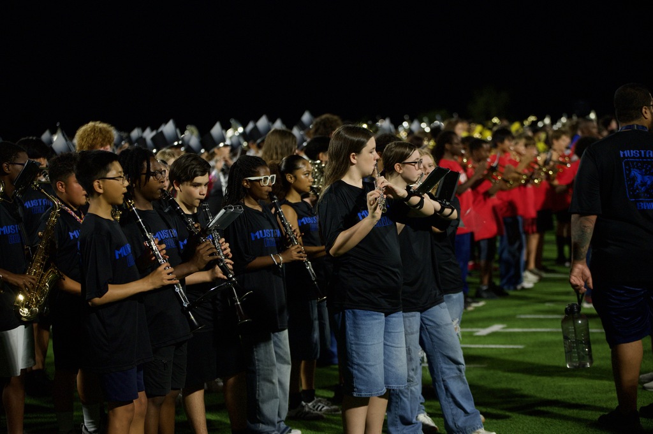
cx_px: 326
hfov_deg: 23.9
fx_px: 1541
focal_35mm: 85
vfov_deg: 16.0
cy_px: 217
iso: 3200
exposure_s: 1/800
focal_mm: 85
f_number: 2.8
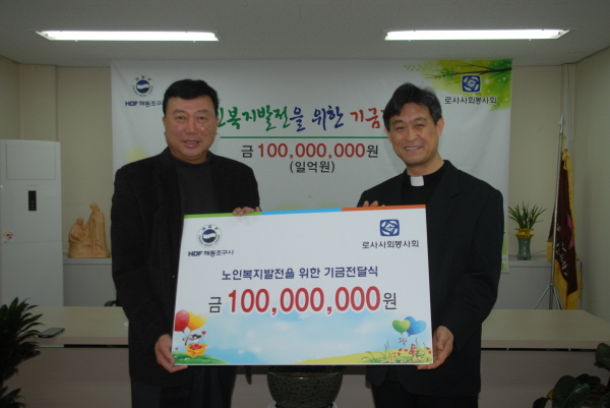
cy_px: 204
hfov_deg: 49.5
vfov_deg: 34.3
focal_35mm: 39
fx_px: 661
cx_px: 305
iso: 200
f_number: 4
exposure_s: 1/60
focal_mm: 26
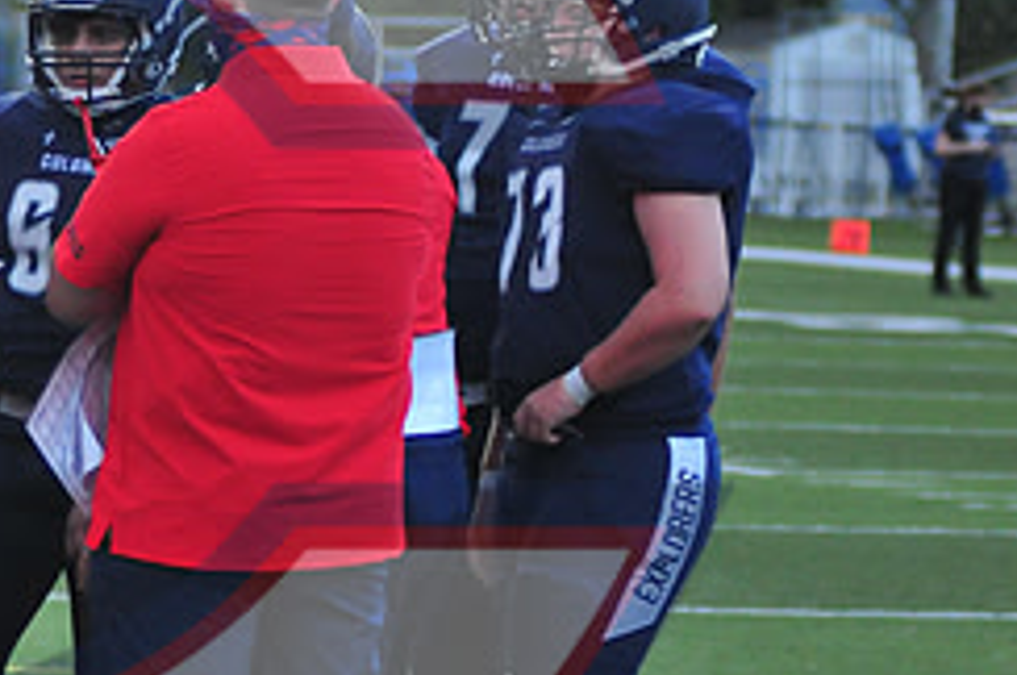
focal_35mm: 285
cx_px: -175
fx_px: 8040
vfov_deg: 4.8
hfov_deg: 7.2
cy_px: 315
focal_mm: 80
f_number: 2.8
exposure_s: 1/3200
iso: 1600
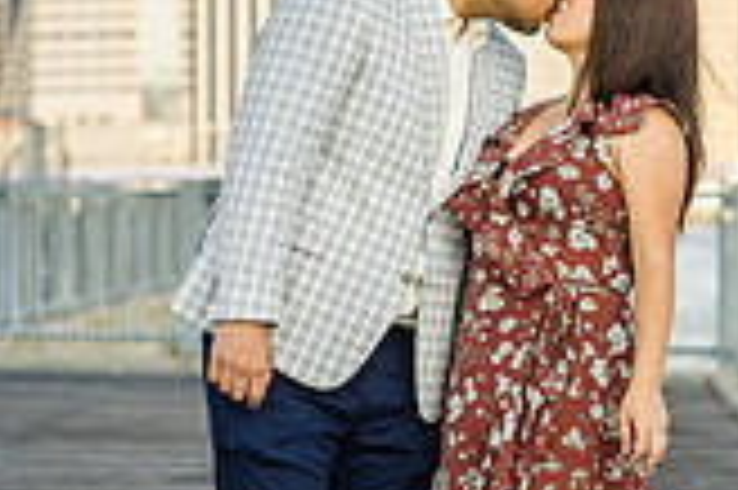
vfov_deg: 5.1
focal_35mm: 268
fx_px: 5488
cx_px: 936
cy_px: 312
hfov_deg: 7.6
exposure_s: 1/250
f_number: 2.8
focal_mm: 75
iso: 100
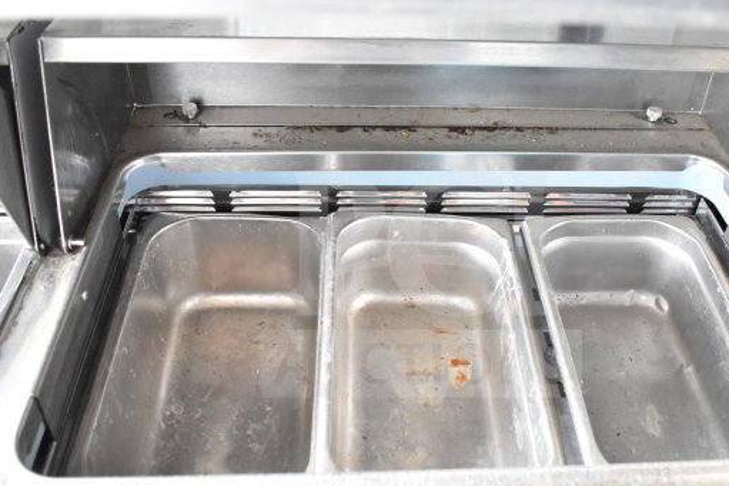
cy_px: 284
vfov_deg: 35.3
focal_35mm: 38
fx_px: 762
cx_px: 421
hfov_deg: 51.0
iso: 6400
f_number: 5.6
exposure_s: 1/125
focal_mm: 21
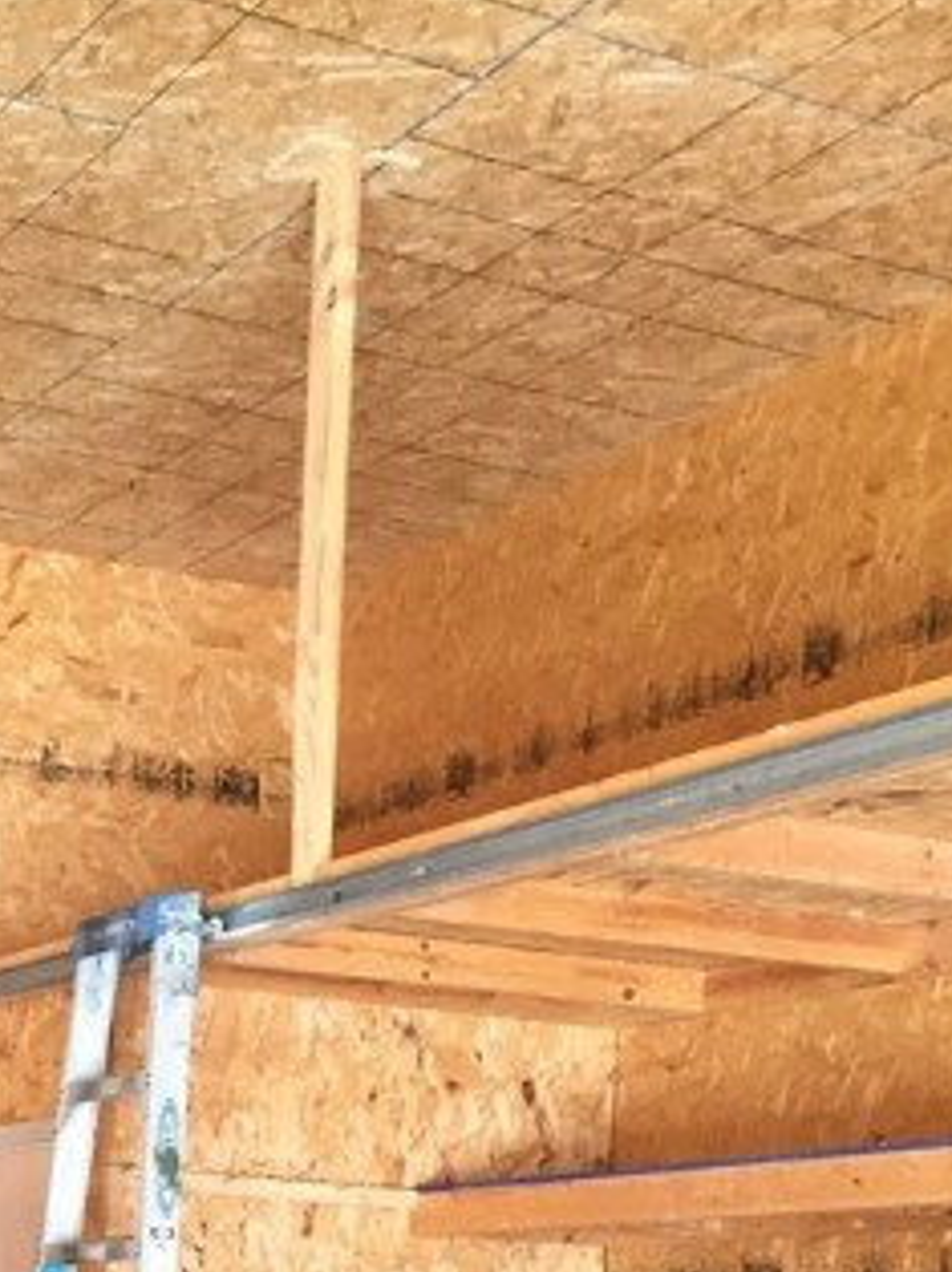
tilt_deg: -3.2
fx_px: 2607
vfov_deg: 24.7
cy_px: 1543
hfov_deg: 20.1
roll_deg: -2.1
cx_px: 16
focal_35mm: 71
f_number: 2.2
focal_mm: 4.15
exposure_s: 1/30
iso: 80
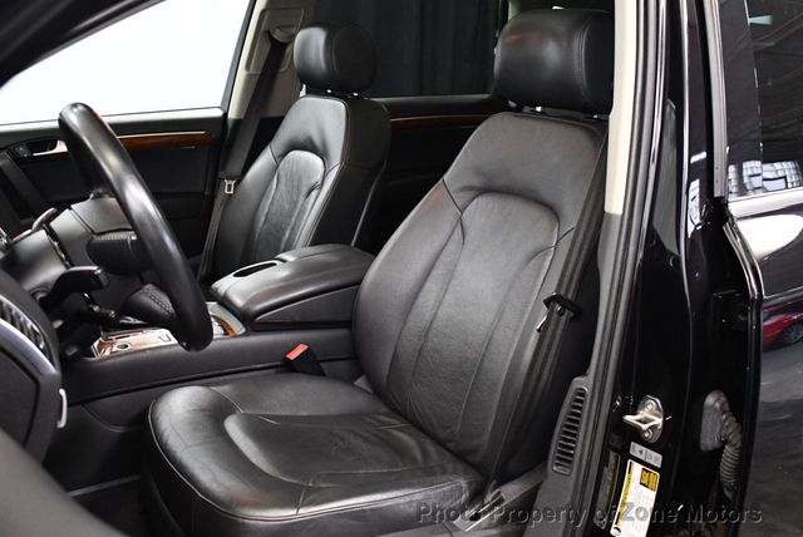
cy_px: 268
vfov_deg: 36.9
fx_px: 804
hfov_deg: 53.1
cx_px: 402
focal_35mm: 36
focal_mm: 18
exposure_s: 1/80
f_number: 3.5
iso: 3200
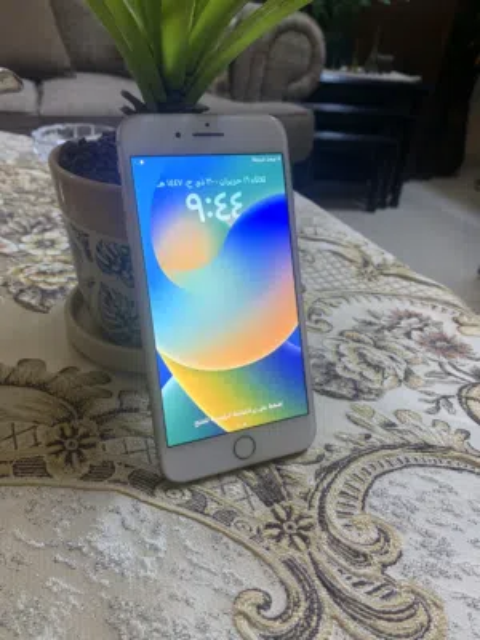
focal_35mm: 26
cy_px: 320
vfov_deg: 67.3
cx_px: 240
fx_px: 481
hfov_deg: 53.1
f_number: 1.8
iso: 80
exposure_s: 1/50
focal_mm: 4.25
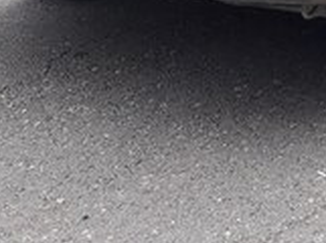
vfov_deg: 12.3
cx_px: 354
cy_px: -175
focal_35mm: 111
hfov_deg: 17.2
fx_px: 1043
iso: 40
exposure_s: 1/119
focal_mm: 3.6
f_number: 1.9
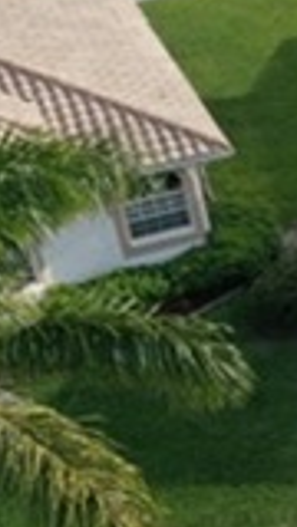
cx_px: 874
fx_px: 1386
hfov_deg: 9.6
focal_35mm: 99
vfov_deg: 21.4
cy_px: 128
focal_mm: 10.26
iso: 100
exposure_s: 1/400
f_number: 5.6
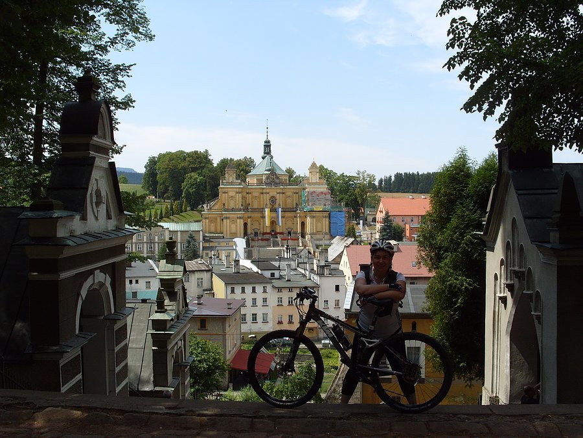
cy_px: 219
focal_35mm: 35
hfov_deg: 52.6
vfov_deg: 40.7
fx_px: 589
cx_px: 292
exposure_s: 1/350
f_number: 6.3
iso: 80
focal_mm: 7.8
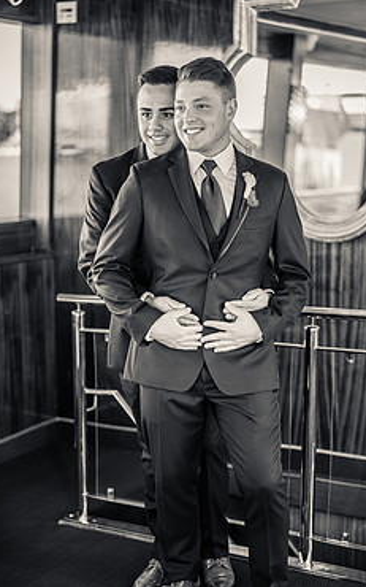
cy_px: 341
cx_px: 152
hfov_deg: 20.9
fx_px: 990
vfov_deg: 32.9
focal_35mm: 62
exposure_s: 1/200
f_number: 1.4
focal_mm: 50
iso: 160
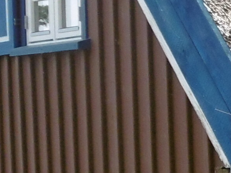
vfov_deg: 7.9
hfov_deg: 10.0
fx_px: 1249
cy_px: 136
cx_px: 414
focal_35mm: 187
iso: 100
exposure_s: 1/640
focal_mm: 4.3
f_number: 3.1
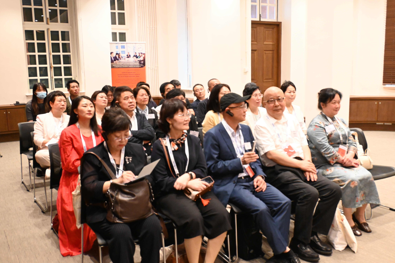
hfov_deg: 53.1
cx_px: 198
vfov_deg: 36.9
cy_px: 132
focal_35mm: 36
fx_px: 395
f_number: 5
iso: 4500
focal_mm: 24
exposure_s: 1/60
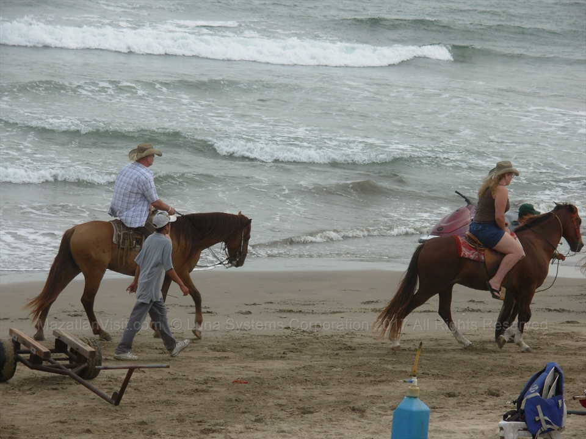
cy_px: 220
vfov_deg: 9.7
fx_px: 2590
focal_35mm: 153
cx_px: 293
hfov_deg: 12.9
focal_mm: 25.3
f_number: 4.7
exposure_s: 1/352
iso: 50
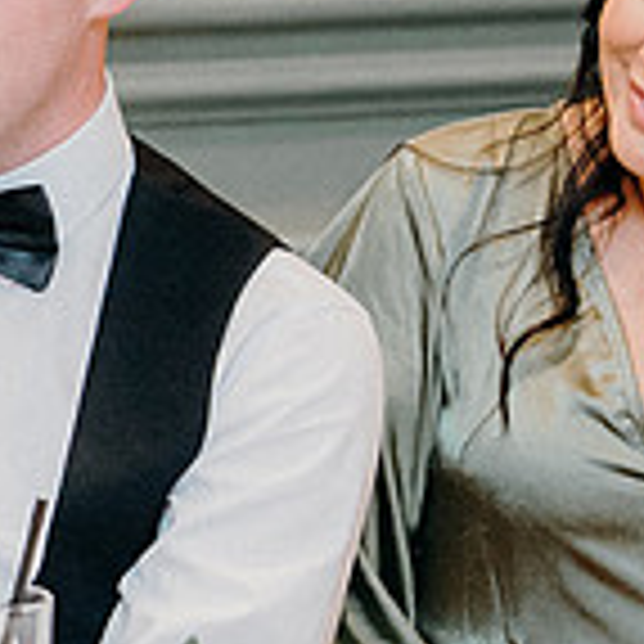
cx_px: -140
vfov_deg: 4.8
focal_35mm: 363
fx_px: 7640
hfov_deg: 4.8
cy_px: 367
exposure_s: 1/160
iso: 2500
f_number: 3.5
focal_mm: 70
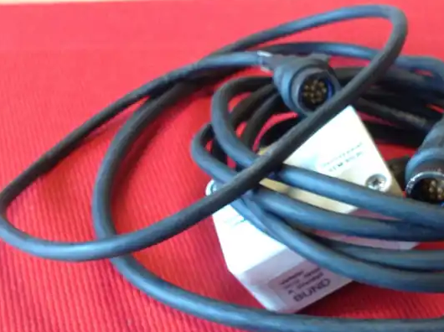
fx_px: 845
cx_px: 284
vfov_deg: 22.2
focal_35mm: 66
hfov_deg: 29.3
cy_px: 185
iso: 100
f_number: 2.4
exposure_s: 1/15
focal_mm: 4.28
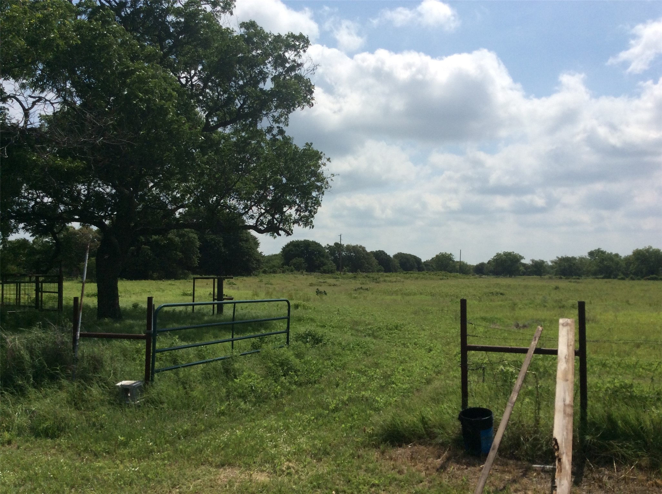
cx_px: 331
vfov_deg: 44.0
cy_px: 247
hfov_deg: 56.9
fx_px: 611
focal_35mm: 32
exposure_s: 1/3817
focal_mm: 3.3
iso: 32
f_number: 2.4
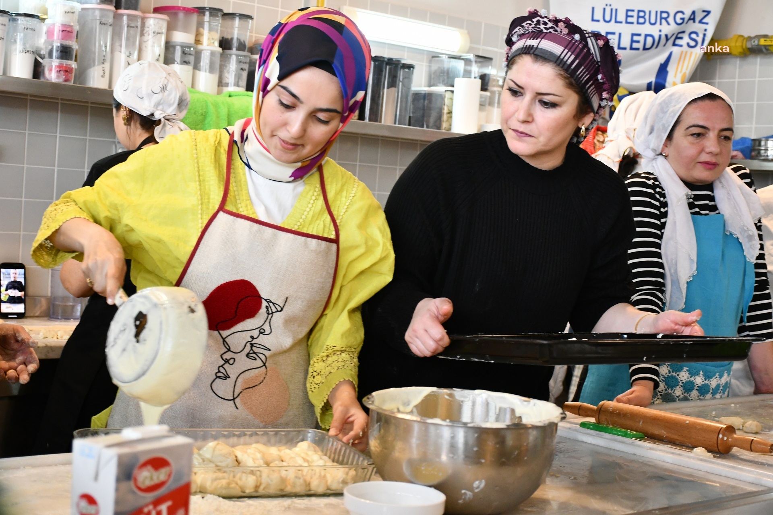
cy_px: 258
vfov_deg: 23.8
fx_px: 1224
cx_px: 386
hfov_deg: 35.1
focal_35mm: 57
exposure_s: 1/60
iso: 2000
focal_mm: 38
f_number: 5
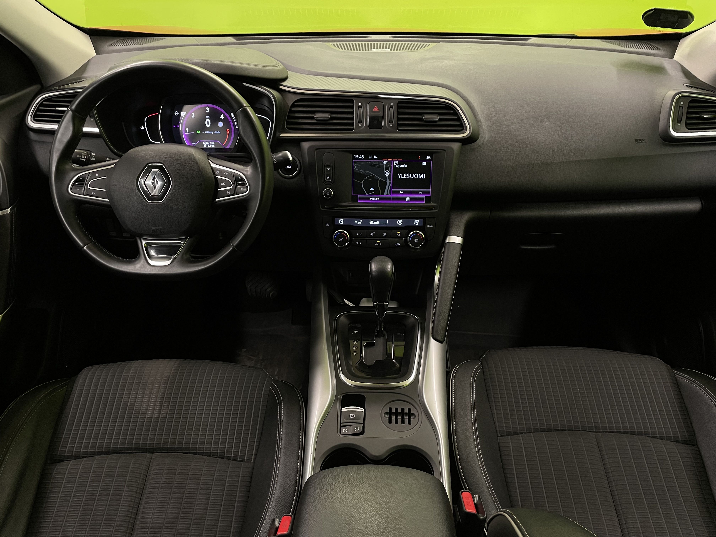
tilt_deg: -32.0
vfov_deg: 53.1
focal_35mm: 26
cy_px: 268
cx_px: 358
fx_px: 538
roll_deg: +0.0
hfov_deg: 67.3
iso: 250
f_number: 1.6
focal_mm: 4.2
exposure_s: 1/50
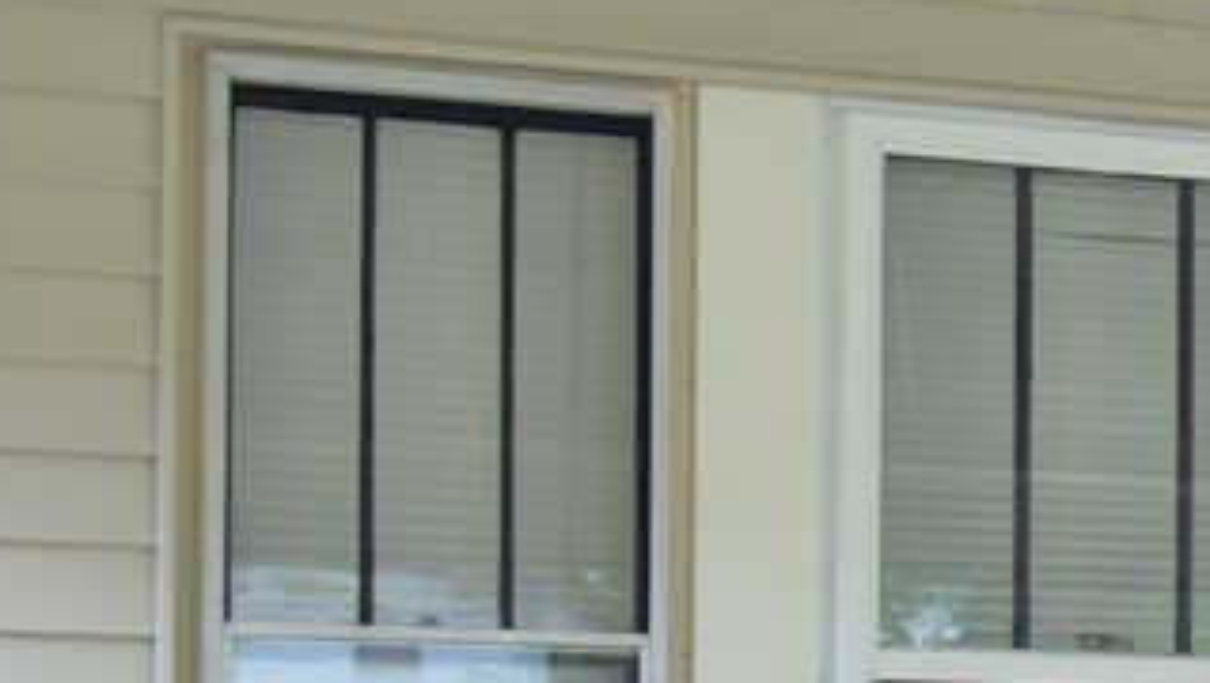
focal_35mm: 139
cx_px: 1980
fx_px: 4463
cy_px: 782
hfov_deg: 14.1
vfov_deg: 8.7
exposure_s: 1/125
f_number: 4.2
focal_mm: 14.7
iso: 720
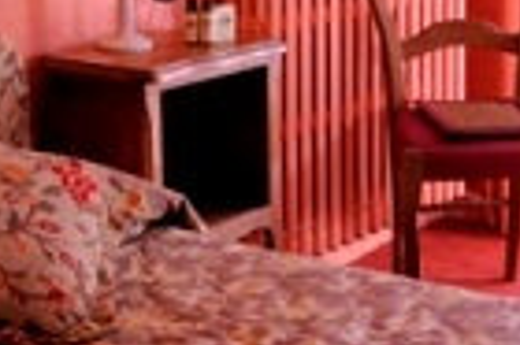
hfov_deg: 19.6
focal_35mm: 103
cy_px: -130
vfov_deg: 12.7
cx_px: 420
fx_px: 1486
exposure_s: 1/50
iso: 200
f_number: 5.6
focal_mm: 16
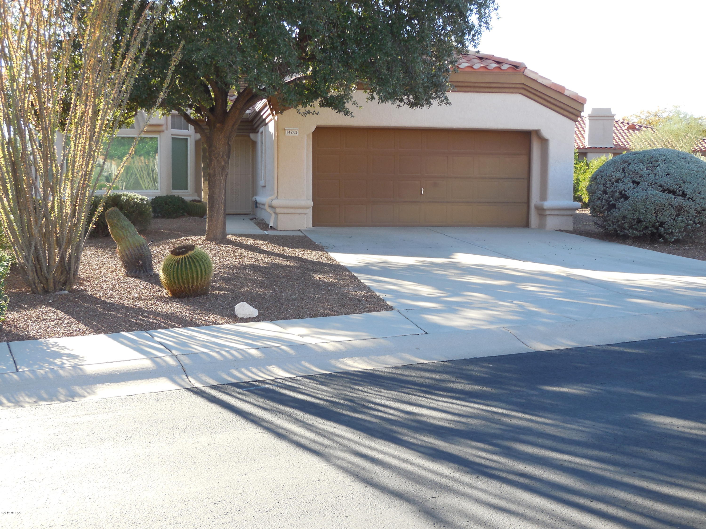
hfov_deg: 41.2
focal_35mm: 46
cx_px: 353
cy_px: 264
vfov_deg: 31.5
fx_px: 938
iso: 125
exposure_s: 1/160
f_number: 3.8
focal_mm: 8.2
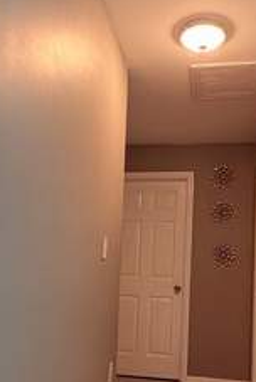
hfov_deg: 32.7
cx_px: 120
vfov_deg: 46.5
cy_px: 257
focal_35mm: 41
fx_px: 436
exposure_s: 1/120
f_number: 2.2
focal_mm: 2.22
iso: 160
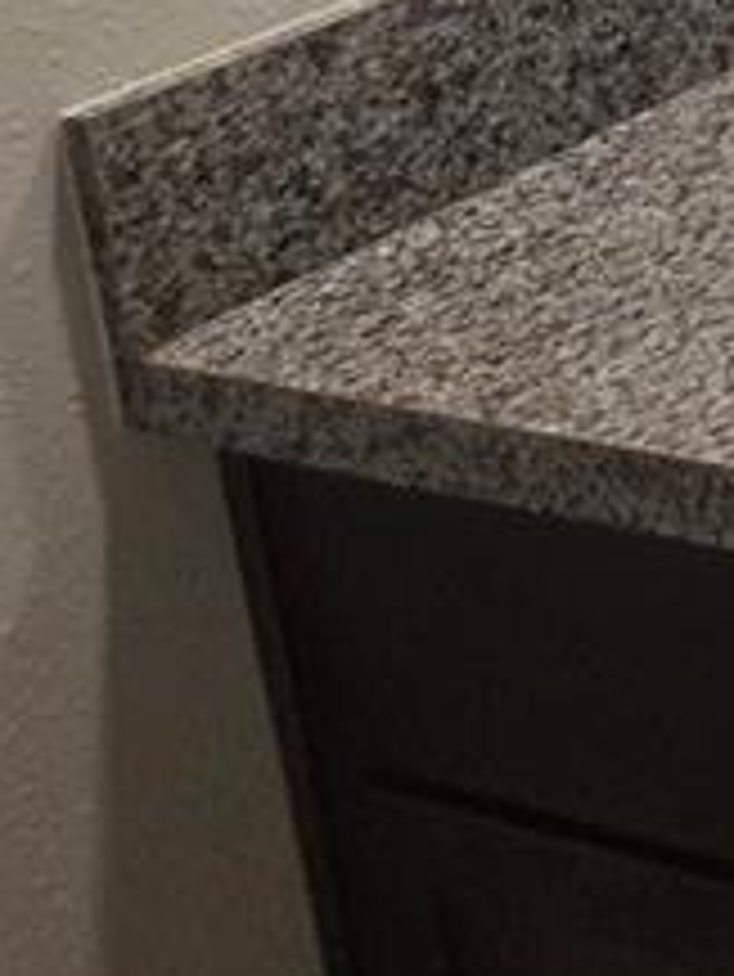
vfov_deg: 21.5
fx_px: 2034
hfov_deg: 12.9
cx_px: 1950
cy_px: -580
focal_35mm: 72
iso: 200
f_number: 1.9
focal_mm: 2.2
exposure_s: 1/120
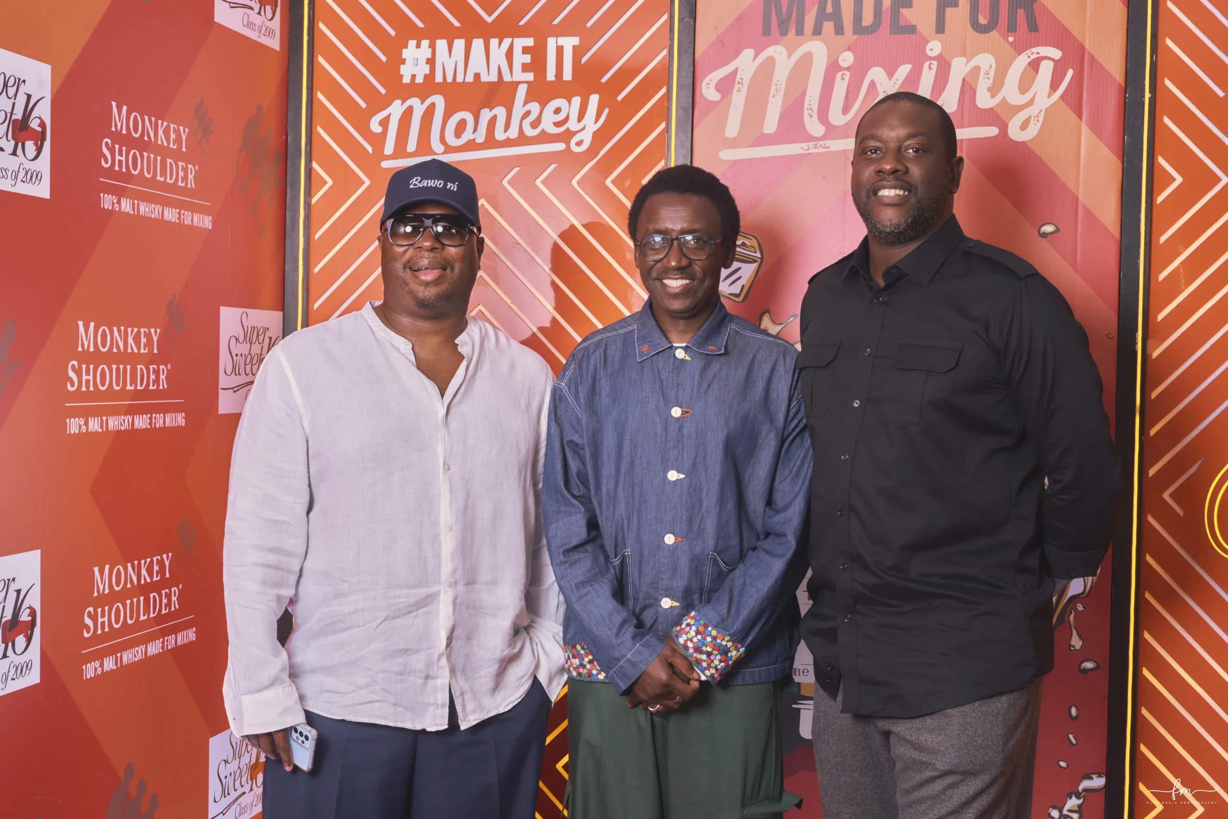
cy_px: 410
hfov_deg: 39.6
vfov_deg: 27.0
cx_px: 614
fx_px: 1706
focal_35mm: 50
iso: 500
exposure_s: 1/125
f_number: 8
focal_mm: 50
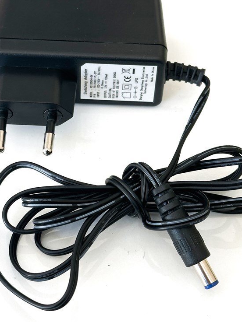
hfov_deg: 18.4
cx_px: 104
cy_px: 146
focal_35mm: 80
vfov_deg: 24.4
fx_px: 746
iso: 50
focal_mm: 6.86
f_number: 1.78
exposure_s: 1/128
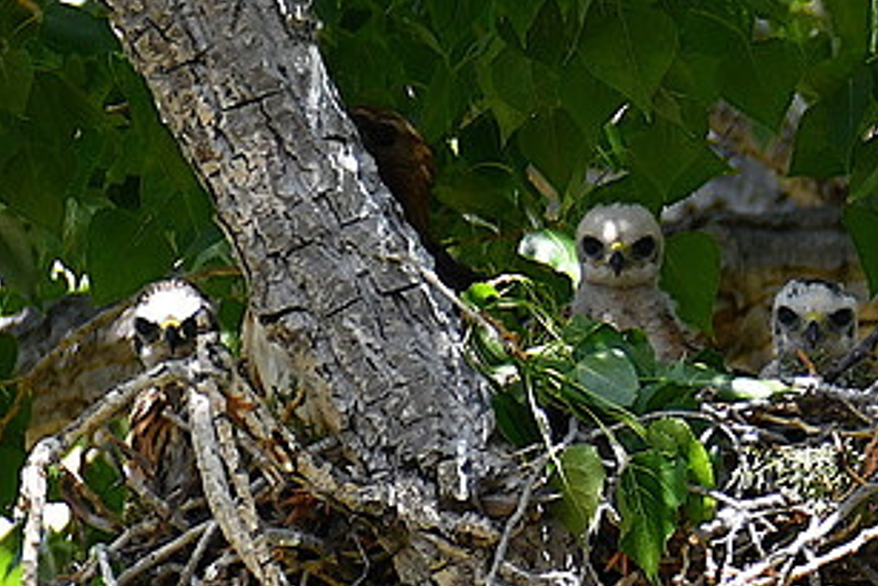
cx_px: 595
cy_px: 319
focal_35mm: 849
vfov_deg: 1.6
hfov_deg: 2.4
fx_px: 20715
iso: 250
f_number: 5.6
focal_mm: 300
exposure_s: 1/500
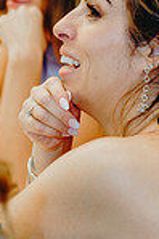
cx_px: 116
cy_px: 167
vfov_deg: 8.0
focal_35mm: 257
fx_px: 1706
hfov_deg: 5.3
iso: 3200
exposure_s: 1/125
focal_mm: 85
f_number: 3.5
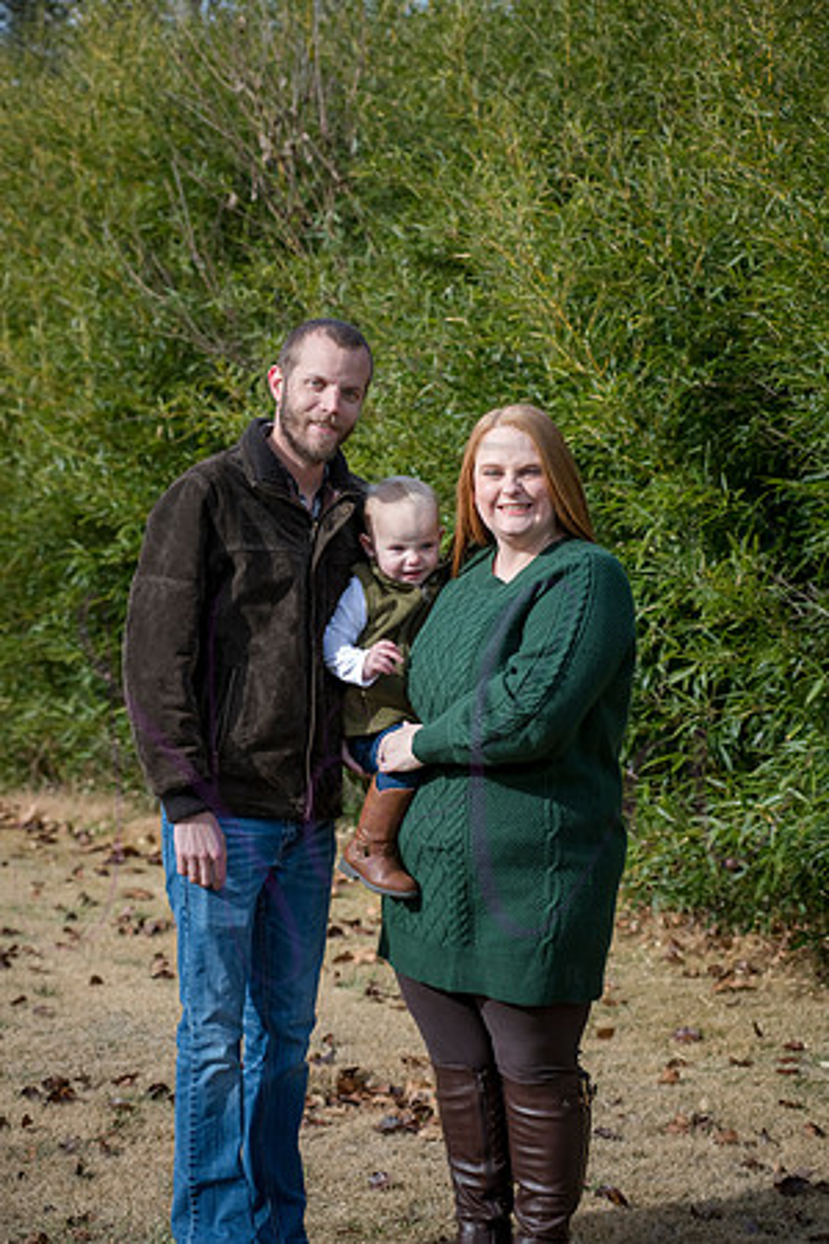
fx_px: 2970
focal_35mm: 86
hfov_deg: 15.9
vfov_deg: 23.6
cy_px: 622
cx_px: 414
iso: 400
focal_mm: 86
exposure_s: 1/1000
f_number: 5.6
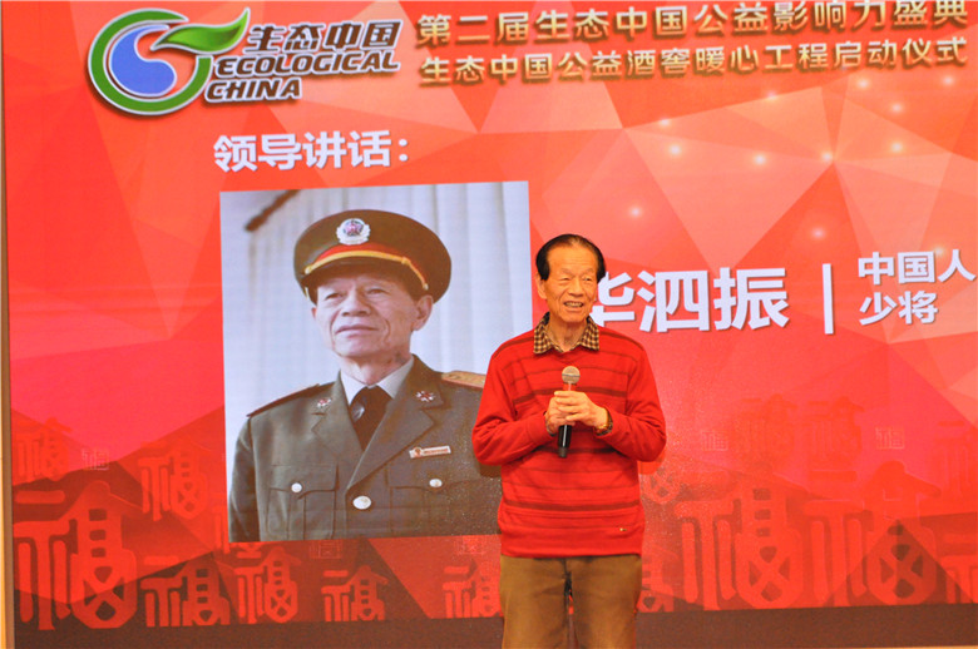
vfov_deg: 16.5
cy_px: 324
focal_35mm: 82
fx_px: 2238
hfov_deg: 24.6
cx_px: 489
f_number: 9
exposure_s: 1/200
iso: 3200
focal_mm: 55
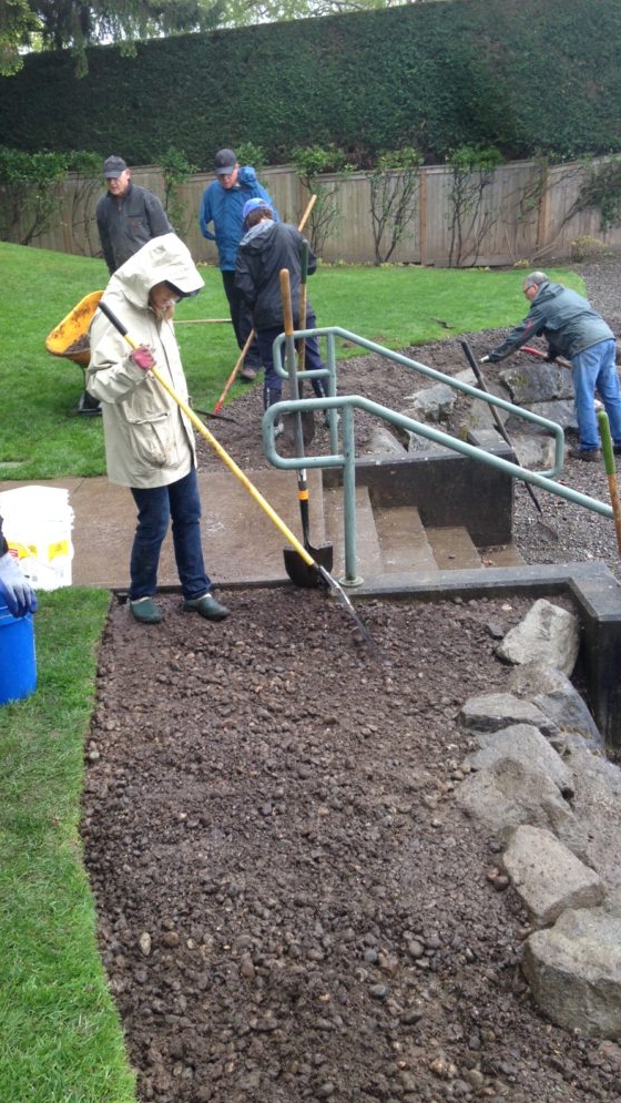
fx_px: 1083
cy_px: 549
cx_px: 223
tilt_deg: -18.0
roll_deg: +3.9
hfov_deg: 31.8
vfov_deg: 54.0
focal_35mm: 37
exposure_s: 1/120
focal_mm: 4.12
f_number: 2.4
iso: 50
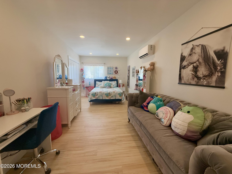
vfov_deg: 85.7
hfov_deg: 102.1
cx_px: 116
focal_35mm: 14
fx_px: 94
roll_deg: +0.1
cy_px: 87
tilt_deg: -6.5
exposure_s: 1/120
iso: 250
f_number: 2.2
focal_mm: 2.22
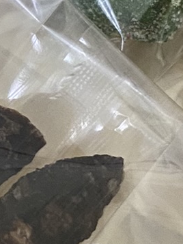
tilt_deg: -68.0
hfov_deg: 9.6
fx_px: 1050
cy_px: 107
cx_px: -102
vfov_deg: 13.2
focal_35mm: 149
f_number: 1.8
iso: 500
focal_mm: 4.25
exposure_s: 1/33
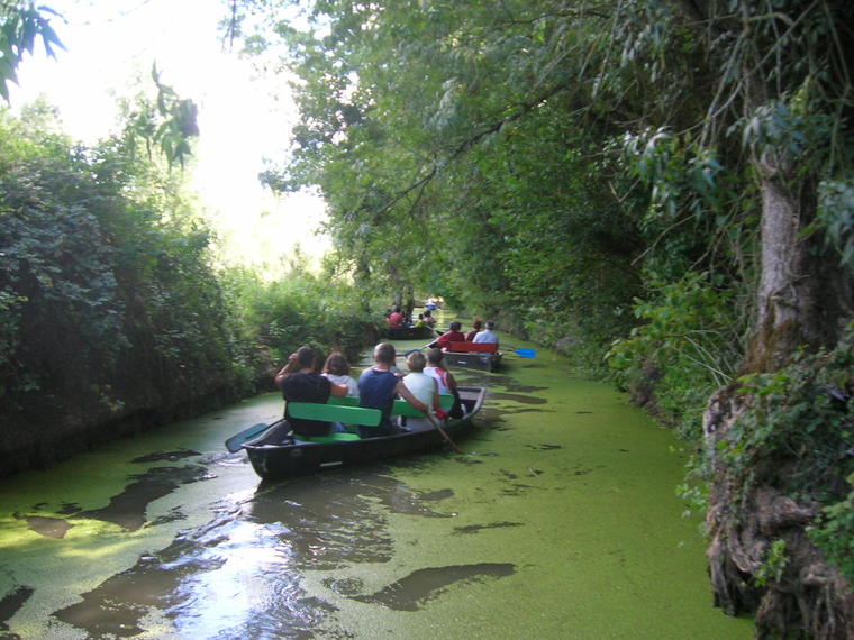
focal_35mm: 34
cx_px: 427
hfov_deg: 54.0
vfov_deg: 41.8
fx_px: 839
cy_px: 320
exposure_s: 1/42.3
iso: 50
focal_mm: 5.7
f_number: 2.9
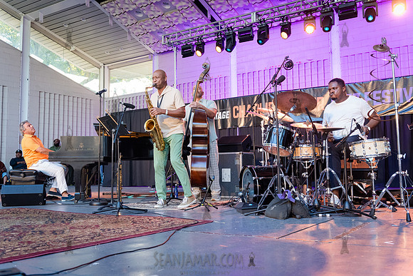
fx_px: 402
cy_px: 138
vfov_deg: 37.9
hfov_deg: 54.4
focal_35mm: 35
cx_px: 206
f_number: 4
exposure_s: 1/400
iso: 3200
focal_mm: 35
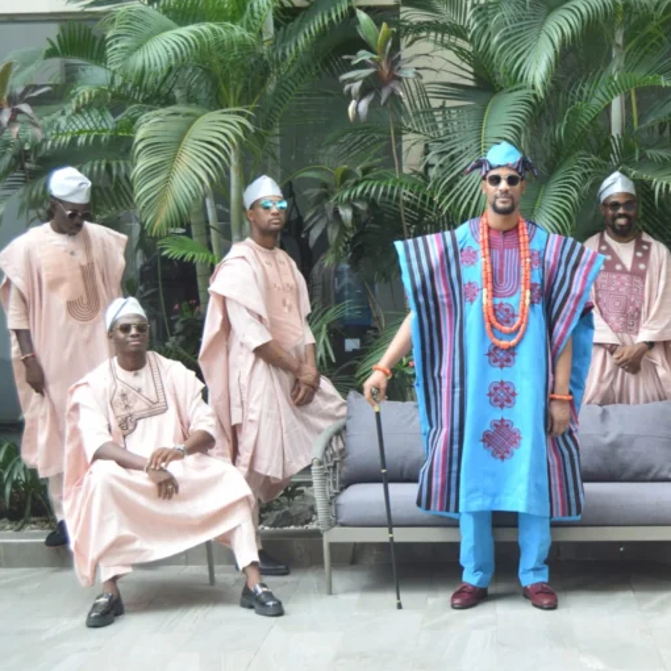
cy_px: 336
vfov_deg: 23.7
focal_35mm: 73
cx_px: 478
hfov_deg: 23.5
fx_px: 1601
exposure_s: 1/160
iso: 400
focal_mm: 38
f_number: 4.8
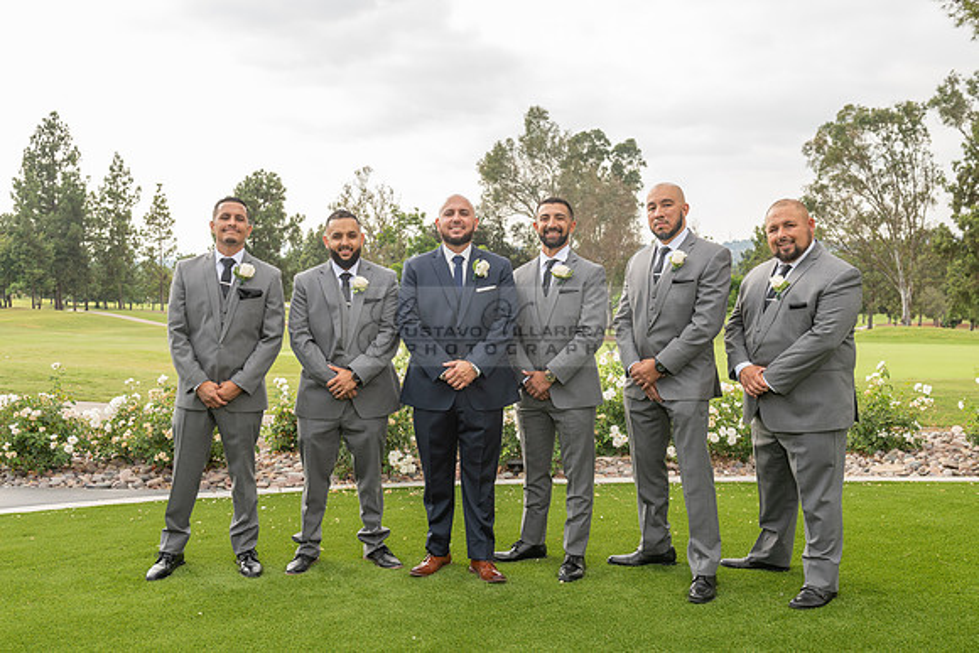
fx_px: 1035
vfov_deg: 35.0
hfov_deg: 50.6
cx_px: 462
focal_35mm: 38
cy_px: 345
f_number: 6.3
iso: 200
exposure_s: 1/200
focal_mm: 36
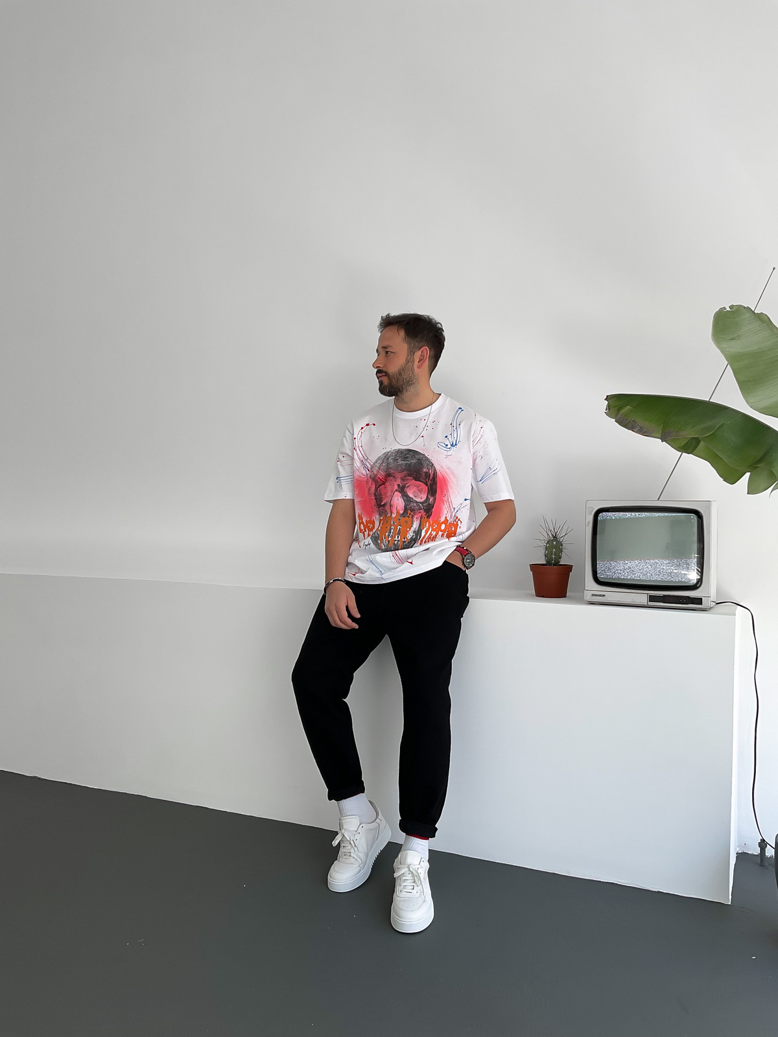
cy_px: 518
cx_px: 389
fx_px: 869
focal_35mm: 29
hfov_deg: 48.2
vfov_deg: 61.7
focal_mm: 3
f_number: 1.8
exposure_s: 1/150
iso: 16
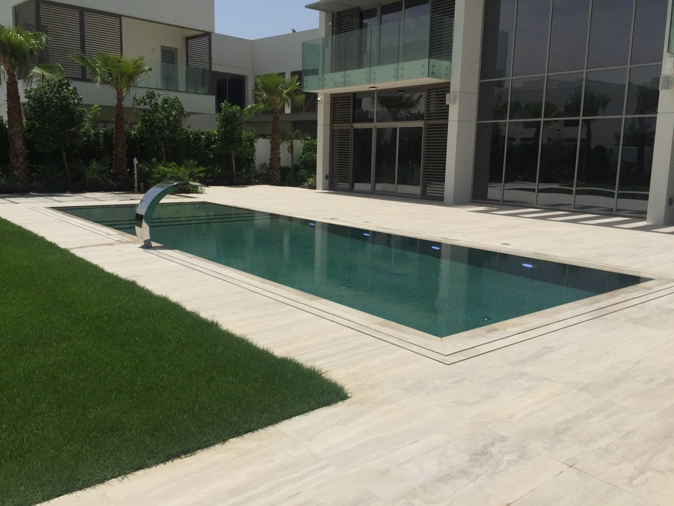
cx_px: 337
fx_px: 565
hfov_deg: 61.7
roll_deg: -3.3
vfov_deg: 48.2
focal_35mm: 29
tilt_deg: -8.4
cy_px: 253
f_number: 2.2
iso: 32
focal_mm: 4.15
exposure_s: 1/9901
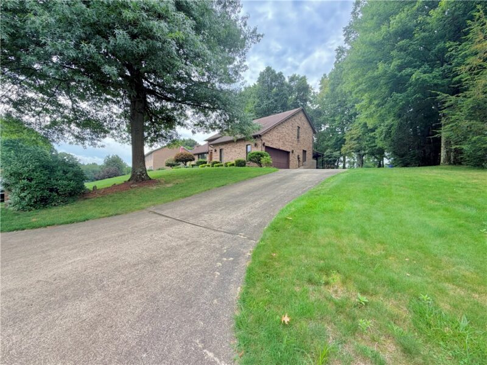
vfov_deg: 85.7
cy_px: 182
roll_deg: -1.1
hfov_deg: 102.1
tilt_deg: -0.5
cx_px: 244
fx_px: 197
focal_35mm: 14
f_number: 2.2
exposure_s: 1/502
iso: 64
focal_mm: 2.22
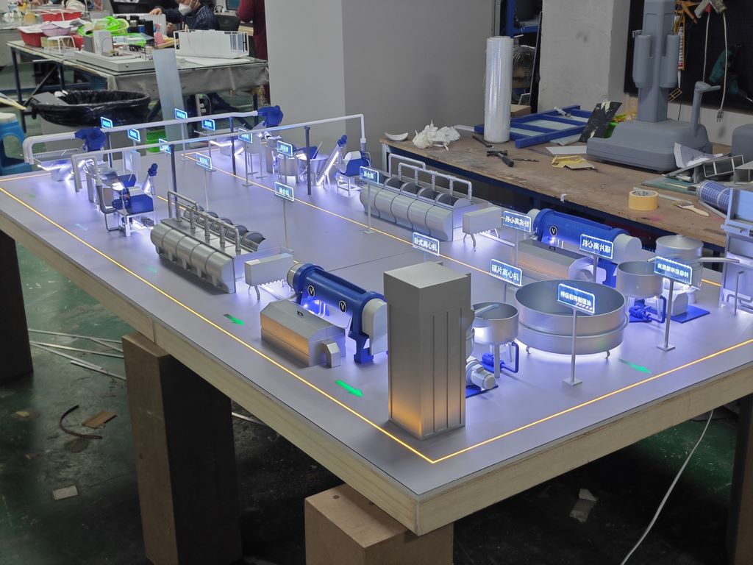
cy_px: 282
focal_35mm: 46
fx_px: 1001
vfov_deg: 31.5
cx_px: 376
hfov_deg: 41.2
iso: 160
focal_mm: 8.7
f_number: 1.9
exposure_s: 1/100
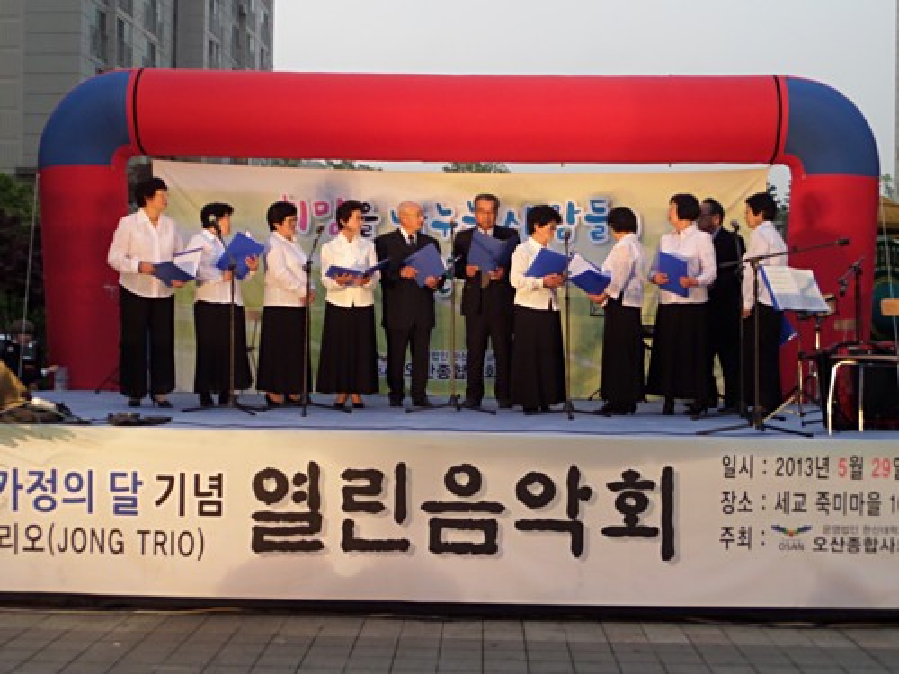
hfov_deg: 36.2
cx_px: 450
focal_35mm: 53
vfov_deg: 27.5
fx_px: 1376
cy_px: 337
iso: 320
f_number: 3.8
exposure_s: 1/45
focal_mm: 8.7
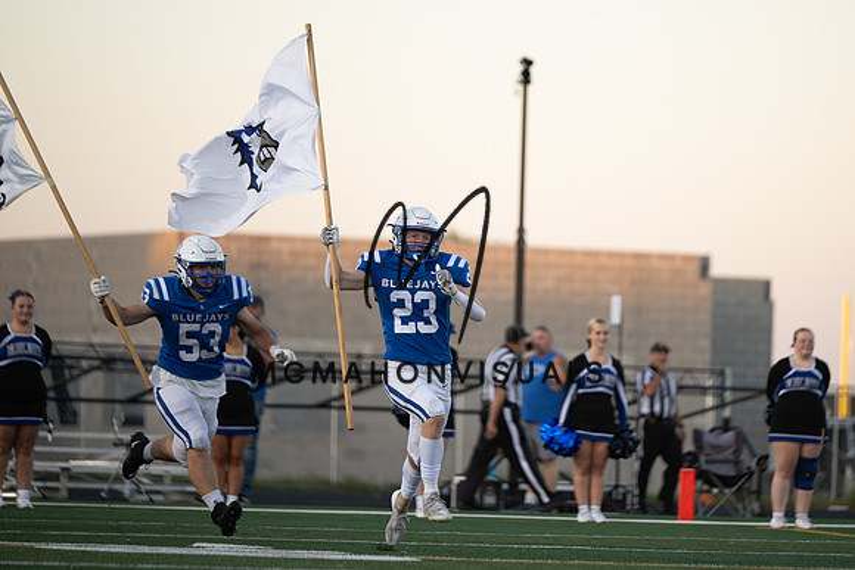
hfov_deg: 8.5
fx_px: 5776
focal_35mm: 243
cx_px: 517
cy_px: 251
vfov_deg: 5.7
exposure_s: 1/1250
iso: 1000
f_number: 2.8
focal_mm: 200
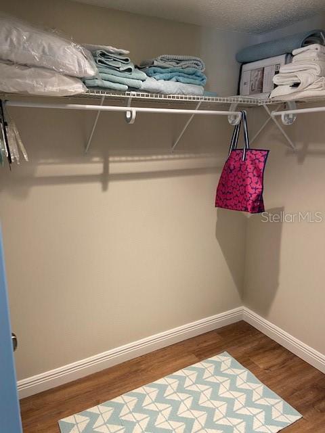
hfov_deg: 53.1
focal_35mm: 26
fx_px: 325
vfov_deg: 67.3
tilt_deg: -11.2
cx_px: 162
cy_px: 216
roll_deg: +0.8
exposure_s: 1/60
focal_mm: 4.25
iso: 200
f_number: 1.8
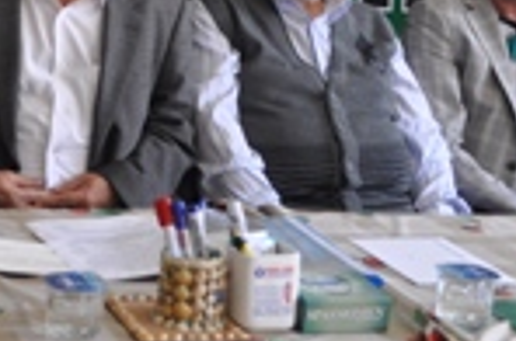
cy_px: -101
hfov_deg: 23.5
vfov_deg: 15.8
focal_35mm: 82
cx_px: -31
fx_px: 1173
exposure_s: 1/80
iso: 400
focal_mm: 18
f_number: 4.5
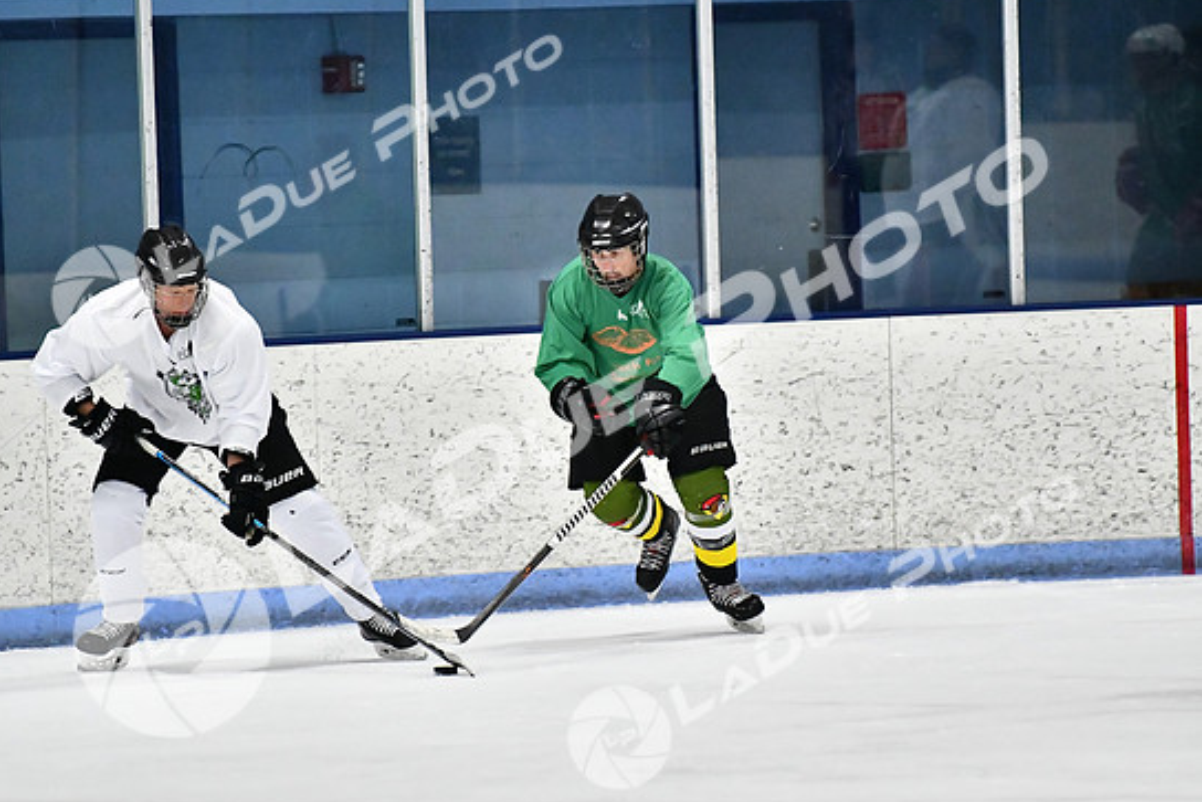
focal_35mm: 304
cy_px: 412
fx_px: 10152
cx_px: 563
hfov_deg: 6.8
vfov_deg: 4.5
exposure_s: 1/1600
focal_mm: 190
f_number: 2.8
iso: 6400
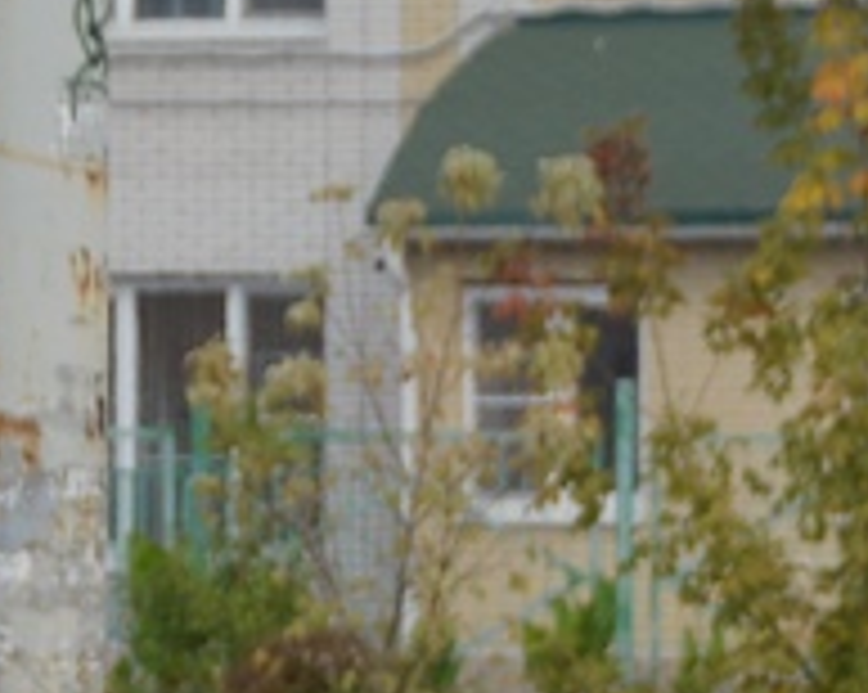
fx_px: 23583
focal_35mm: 919
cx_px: 616
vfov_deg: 1.7
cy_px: 1332
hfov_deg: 2.1
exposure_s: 1/250
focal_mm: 105
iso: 160
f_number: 8
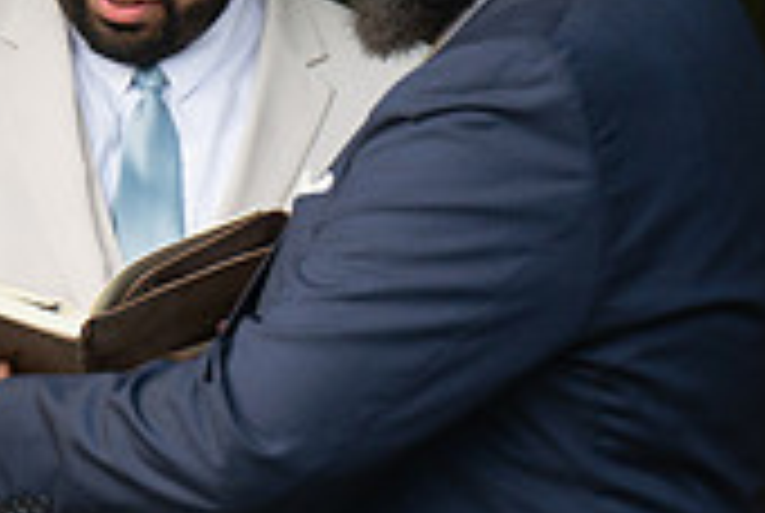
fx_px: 10601
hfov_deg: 4.1
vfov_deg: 2.8
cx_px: 134
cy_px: 331
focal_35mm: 498
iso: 640
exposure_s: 1/800
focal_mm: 135
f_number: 4.5
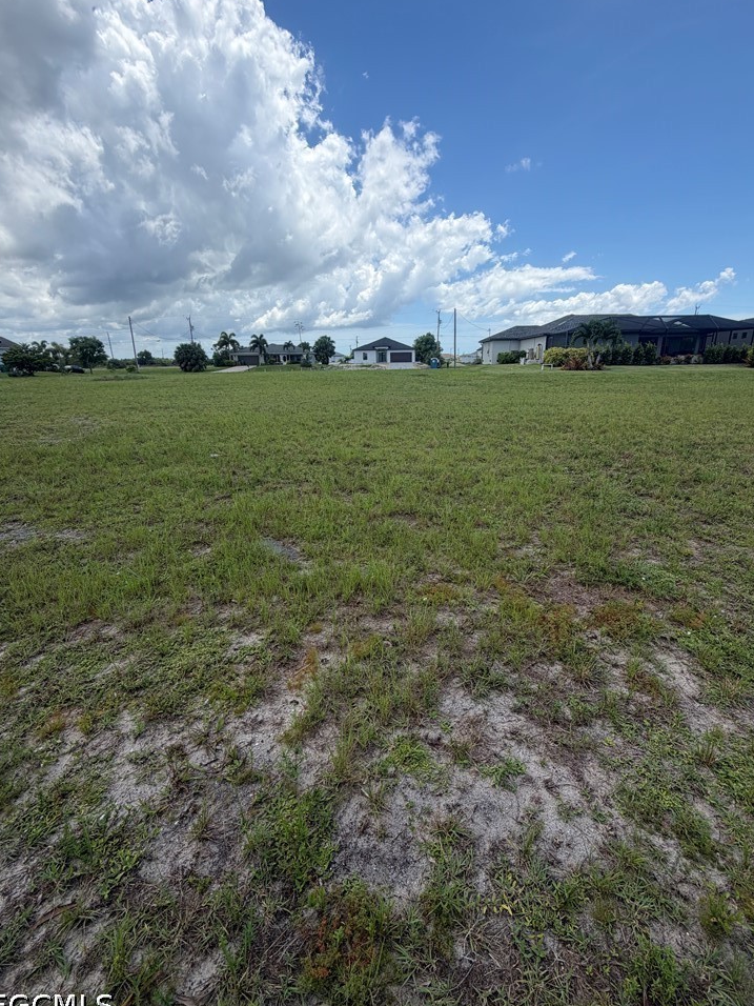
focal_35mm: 15
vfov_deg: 98.2
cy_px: 491
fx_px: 436
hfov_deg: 81.7
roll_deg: +0.9
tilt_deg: -17.0
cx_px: 386
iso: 20
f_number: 2.2
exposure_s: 1/770
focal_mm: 2.22
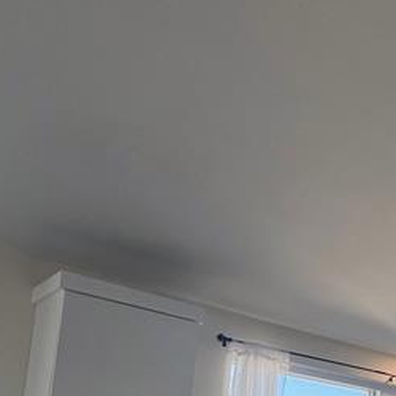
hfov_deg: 28.8
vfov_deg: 32.2
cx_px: 524
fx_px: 608
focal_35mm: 47
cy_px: 426
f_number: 1.8
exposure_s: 1/120
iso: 32
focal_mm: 1.57
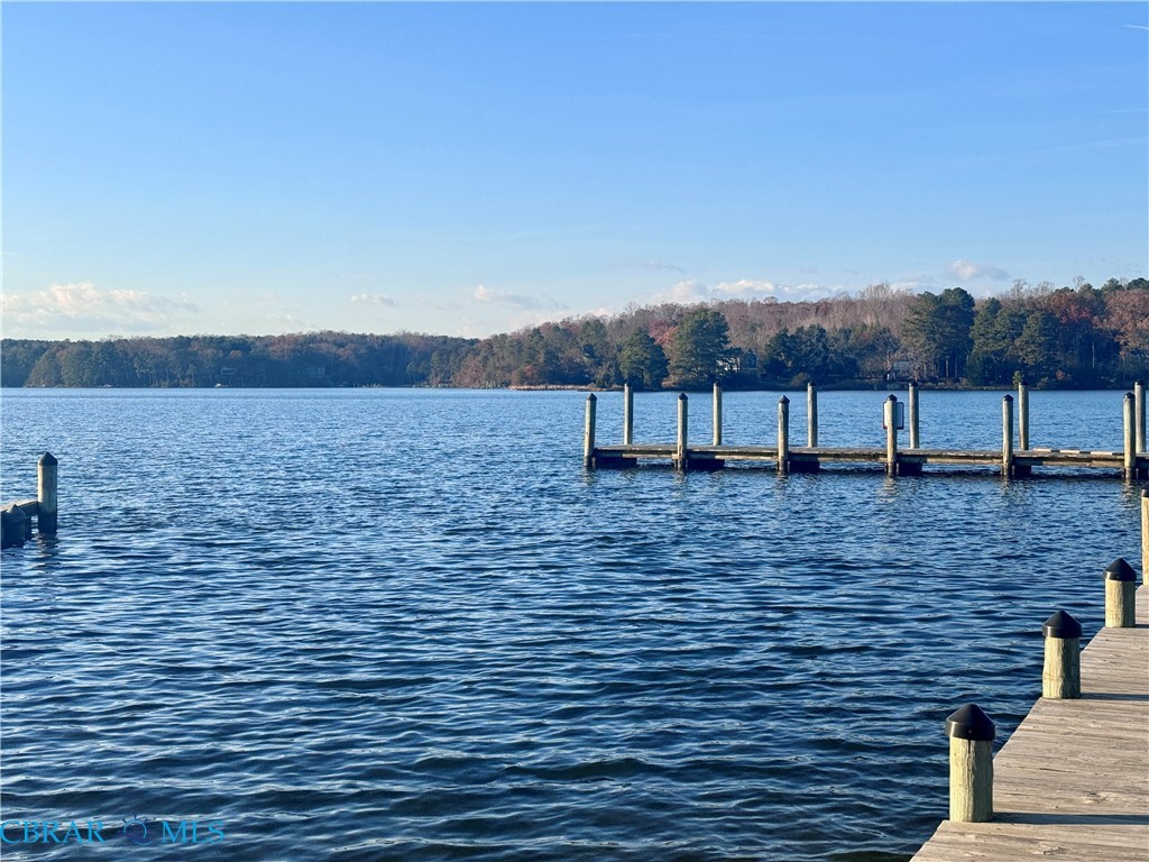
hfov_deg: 39.7
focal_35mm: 48
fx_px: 1593
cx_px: 574
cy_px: 431
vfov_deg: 30.3
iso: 64
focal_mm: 6.76
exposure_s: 1/3096
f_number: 1.78
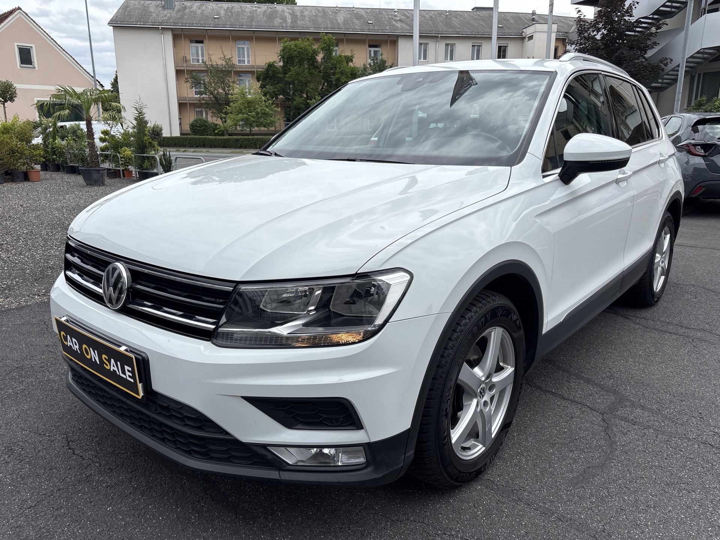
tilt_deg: -13.9
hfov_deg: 67.3
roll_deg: +1.0
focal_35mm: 26
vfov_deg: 53.1
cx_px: 360
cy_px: 270
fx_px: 541
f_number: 1.6
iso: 50
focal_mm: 5.96
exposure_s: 1/4630
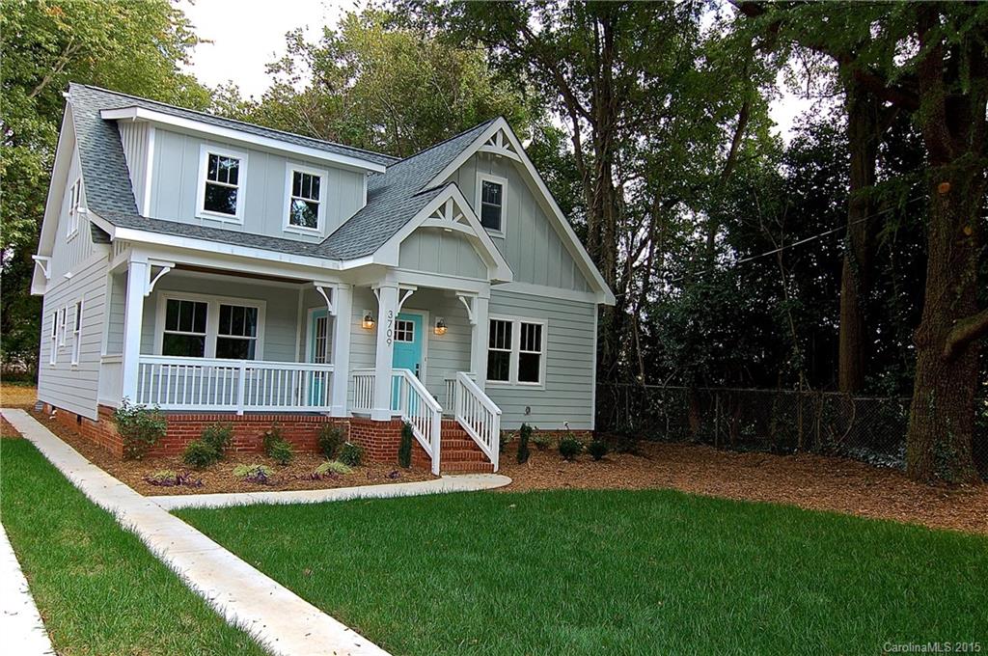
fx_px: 740
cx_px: 494
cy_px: 328
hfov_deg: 67.4
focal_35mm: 27
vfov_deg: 47.8
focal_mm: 18
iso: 200
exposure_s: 1/160
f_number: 6.3
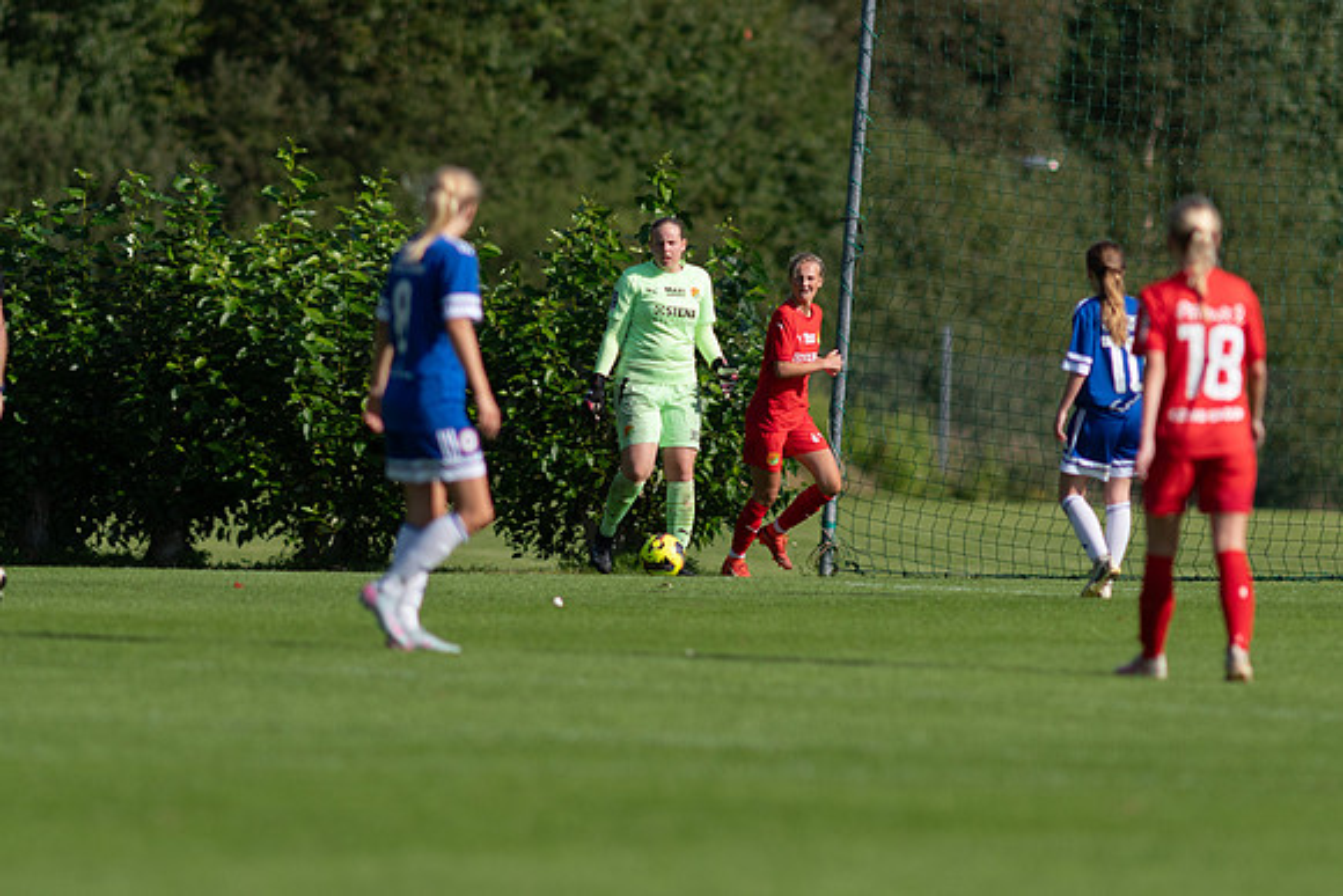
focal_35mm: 600
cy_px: 448
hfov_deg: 3.4
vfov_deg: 2.3
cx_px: 672
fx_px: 22388
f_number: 3.2
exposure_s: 1/3200
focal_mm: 300
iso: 125
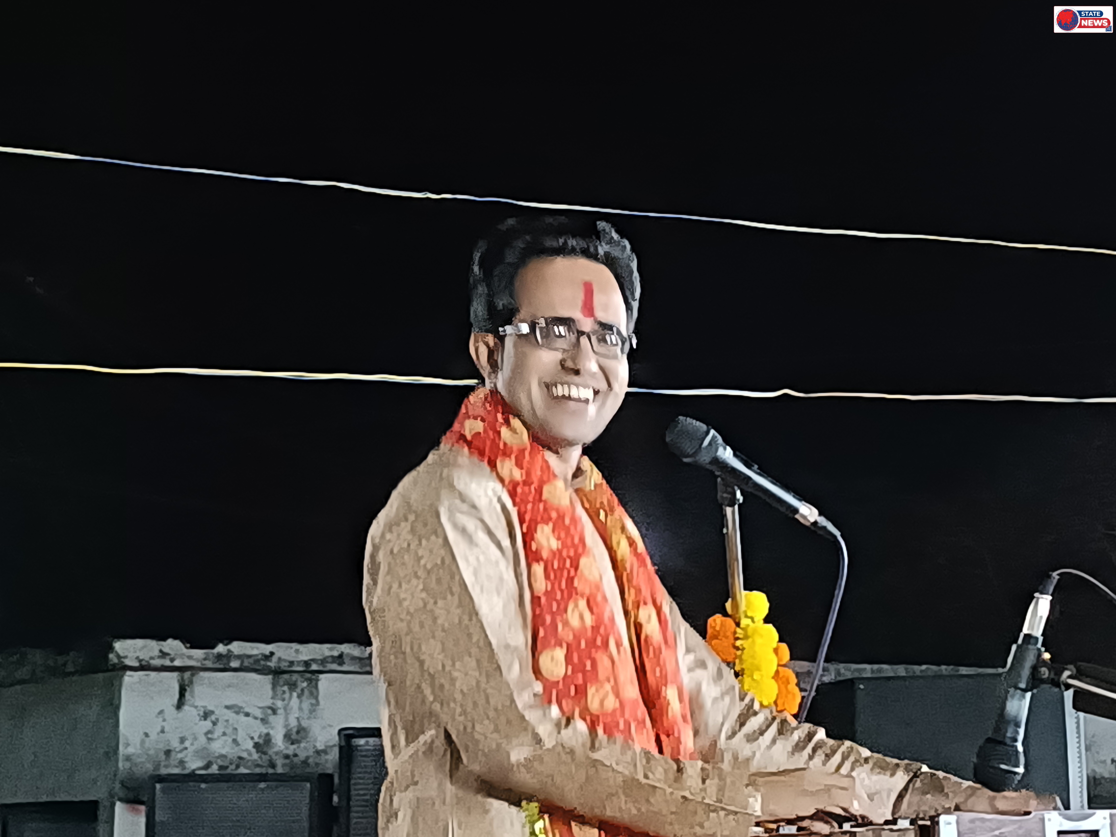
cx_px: 558
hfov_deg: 18.4
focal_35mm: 107
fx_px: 3450
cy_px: 418
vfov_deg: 13.8
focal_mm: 4.7
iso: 5039
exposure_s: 1/50
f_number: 1.7
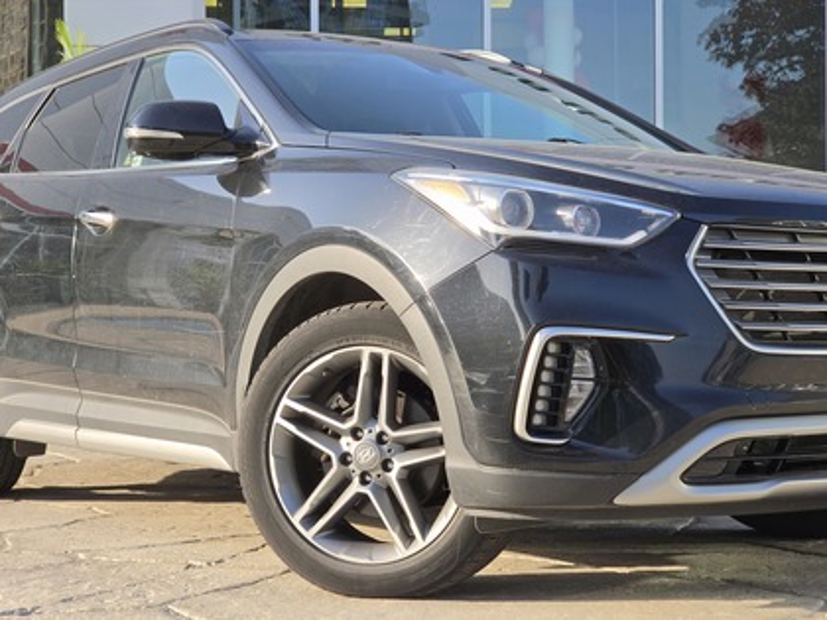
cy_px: 310
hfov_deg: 28.2
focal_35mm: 69
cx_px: 414
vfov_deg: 21.3
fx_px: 1648
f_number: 2.4
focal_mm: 7
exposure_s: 1/241
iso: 25
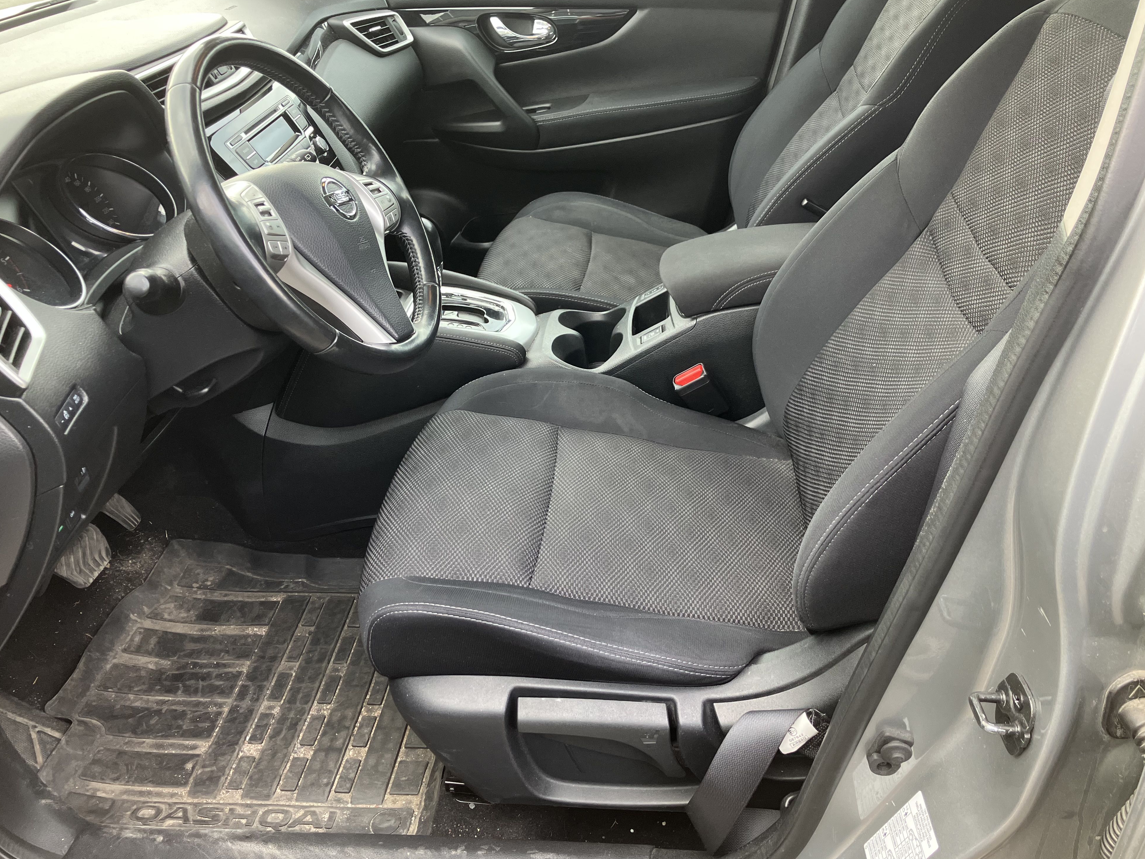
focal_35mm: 29
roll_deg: +2.2
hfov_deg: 61.7
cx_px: 568
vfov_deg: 48.2
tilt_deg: -32.7
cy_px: 432
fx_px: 959
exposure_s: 1/102
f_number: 1.8
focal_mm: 3.99
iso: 80
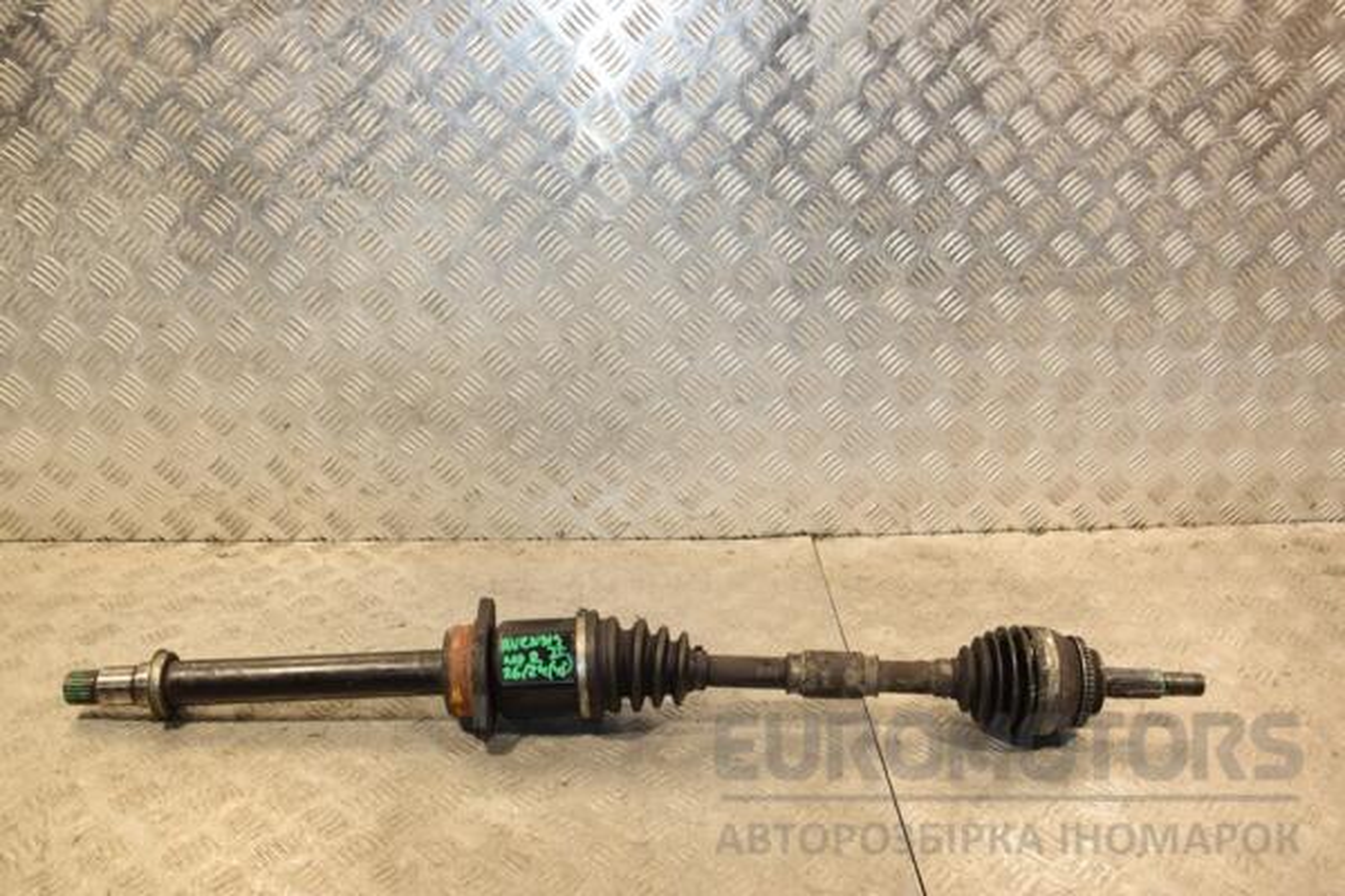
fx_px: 1177
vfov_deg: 41.7
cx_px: 672
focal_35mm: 32
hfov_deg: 59.5
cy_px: 448
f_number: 5.6
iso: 800
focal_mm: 21
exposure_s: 1/200
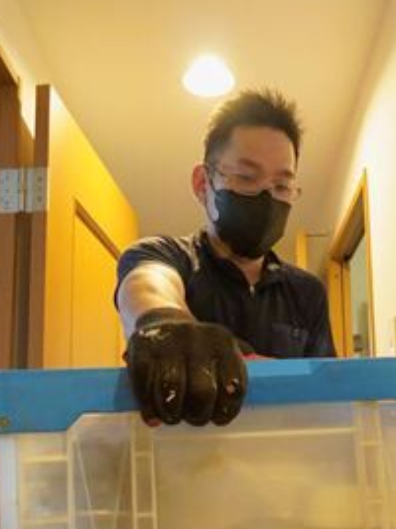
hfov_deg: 33.4
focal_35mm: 43
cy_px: 384
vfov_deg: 42.7
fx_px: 656
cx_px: 256
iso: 3200
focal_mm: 10
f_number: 4
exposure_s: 1/100
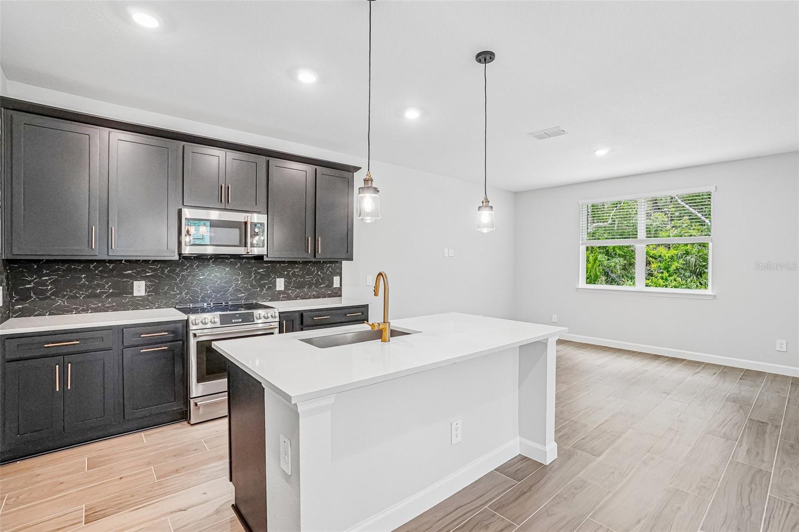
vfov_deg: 77.3
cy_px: 266
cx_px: 400
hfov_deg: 100.4
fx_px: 333
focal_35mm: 15
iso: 1000
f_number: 8
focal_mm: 10
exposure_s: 1/30
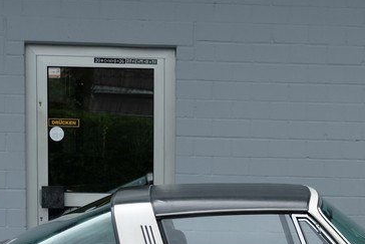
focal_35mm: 118
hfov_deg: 17.3
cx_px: 265
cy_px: 317
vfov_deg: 11.3
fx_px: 1197
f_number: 3.6
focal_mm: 28.9
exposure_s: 1/150
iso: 200
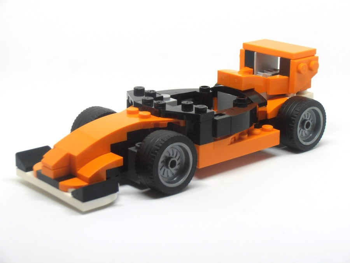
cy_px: 132
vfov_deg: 16.8
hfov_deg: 22.3
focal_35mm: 88
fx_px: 890
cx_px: 175
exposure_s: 1/40
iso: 125
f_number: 5.1
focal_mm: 15.51
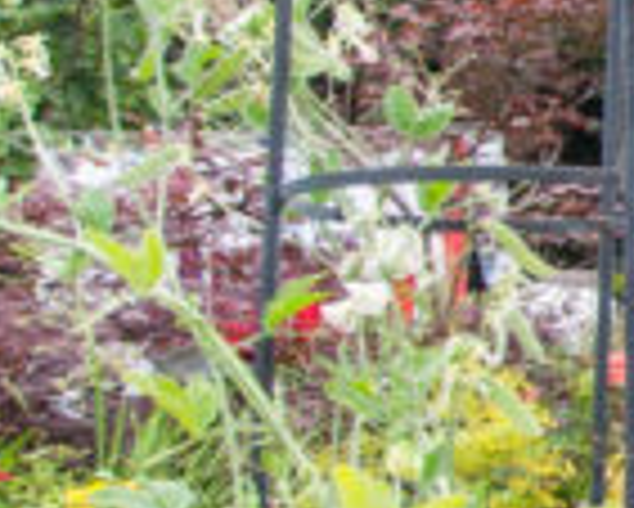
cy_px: 173
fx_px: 1953
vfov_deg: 14.8
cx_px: 1389
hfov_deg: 14.3
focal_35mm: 104
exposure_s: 1/80
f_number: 6.3
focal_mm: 10
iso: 200
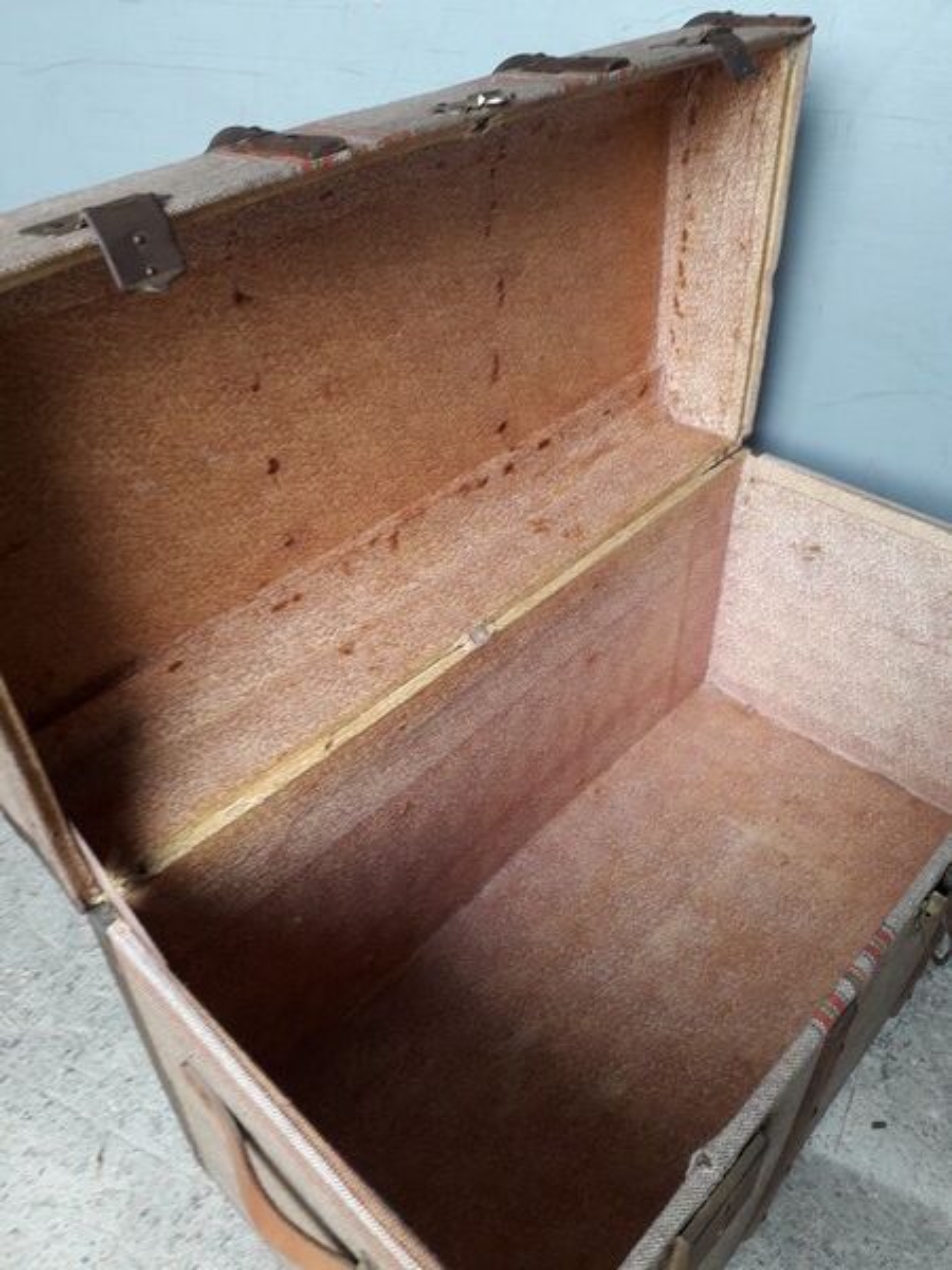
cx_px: 476
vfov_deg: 65.3
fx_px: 990
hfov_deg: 51.4
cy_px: 635
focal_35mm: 27
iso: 40
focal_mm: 3.6
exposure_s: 1/50
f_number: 1.9
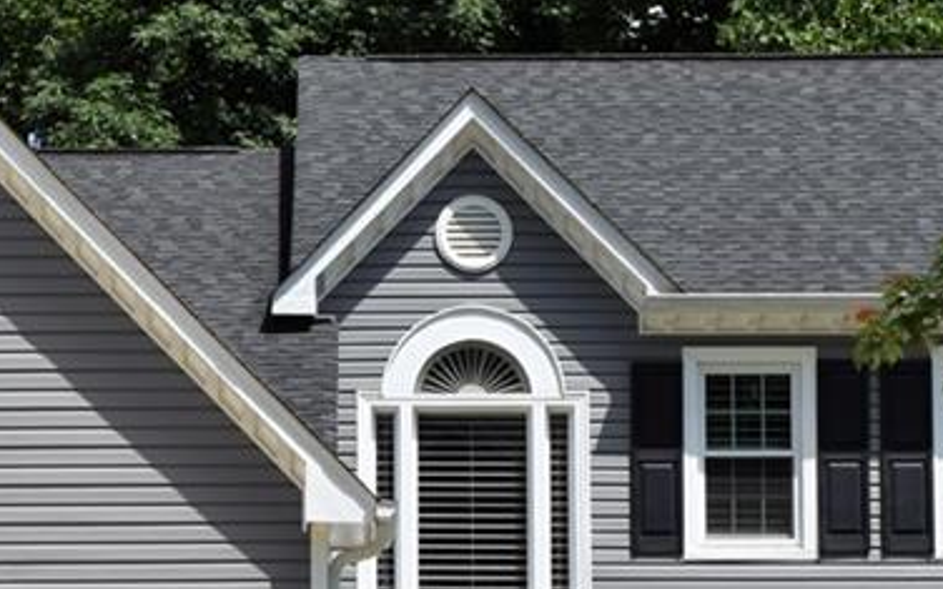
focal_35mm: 112
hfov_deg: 18.4
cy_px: 672
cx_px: 258
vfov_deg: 11.5
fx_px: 2888
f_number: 10
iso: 200
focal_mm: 27
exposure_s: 1/400
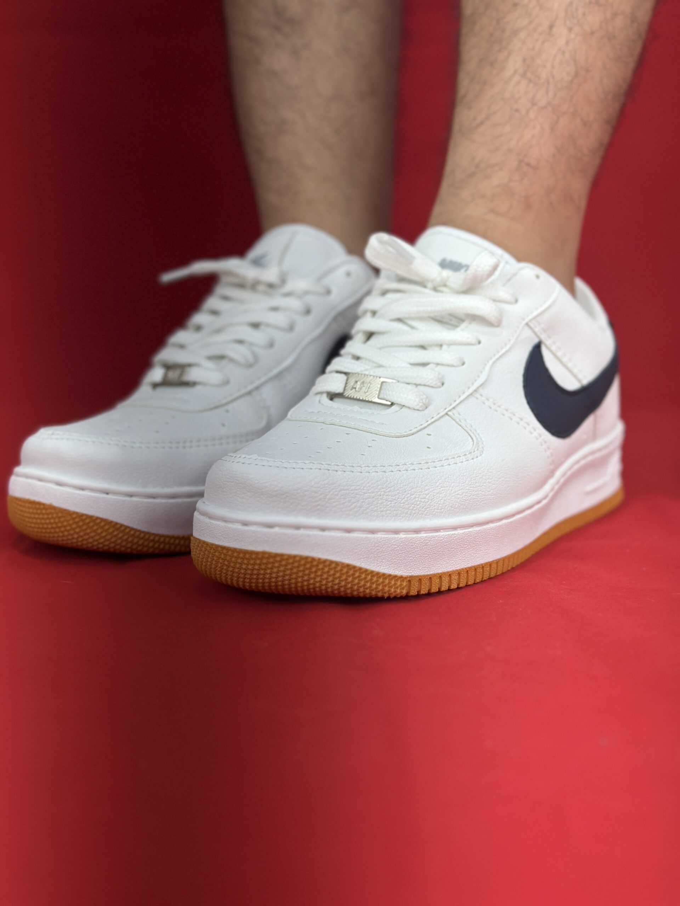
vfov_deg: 39.7
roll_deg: +0.4
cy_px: 453
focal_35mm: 48
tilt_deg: -9.0
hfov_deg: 30.3
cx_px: 340
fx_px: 1257
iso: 80
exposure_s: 1/422
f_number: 1.78
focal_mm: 6.86
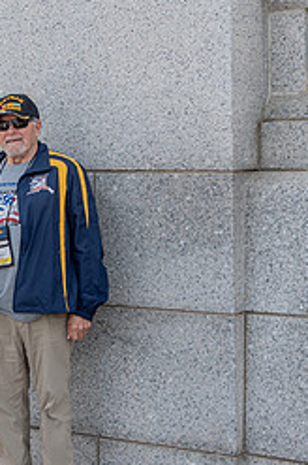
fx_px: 1197
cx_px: 62
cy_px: 171
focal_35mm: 93
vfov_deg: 21.9
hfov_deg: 14.6
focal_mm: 34
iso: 100
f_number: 4
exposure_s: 1/125
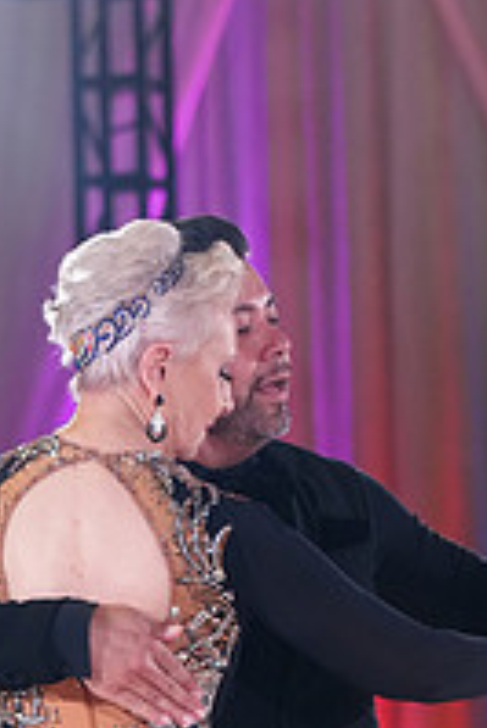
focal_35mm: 306
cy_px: 878
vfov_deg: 6.7
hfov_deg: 4.5
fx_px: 6198
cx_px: 126
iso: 3200
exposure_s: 1/320
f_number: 4
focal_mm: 105
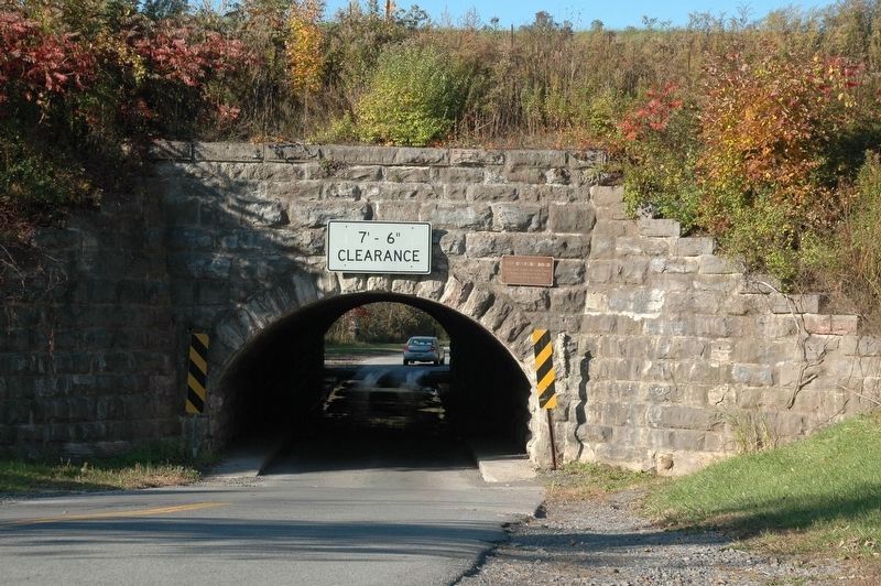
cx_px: 440
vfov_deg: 17.5
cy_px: 293
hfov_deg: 26.0
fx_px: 1907
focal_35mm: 78
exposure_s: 1/250
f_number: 9
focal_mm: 52
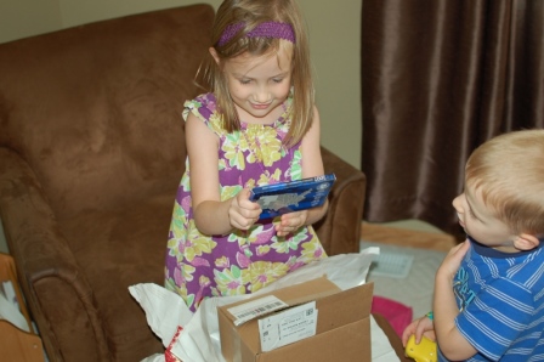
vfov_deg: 25.7
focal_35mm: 52
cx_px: 272
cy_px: 181
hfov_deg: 37.9
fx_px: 793
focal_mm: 35
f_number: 2.8
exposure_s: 1/60
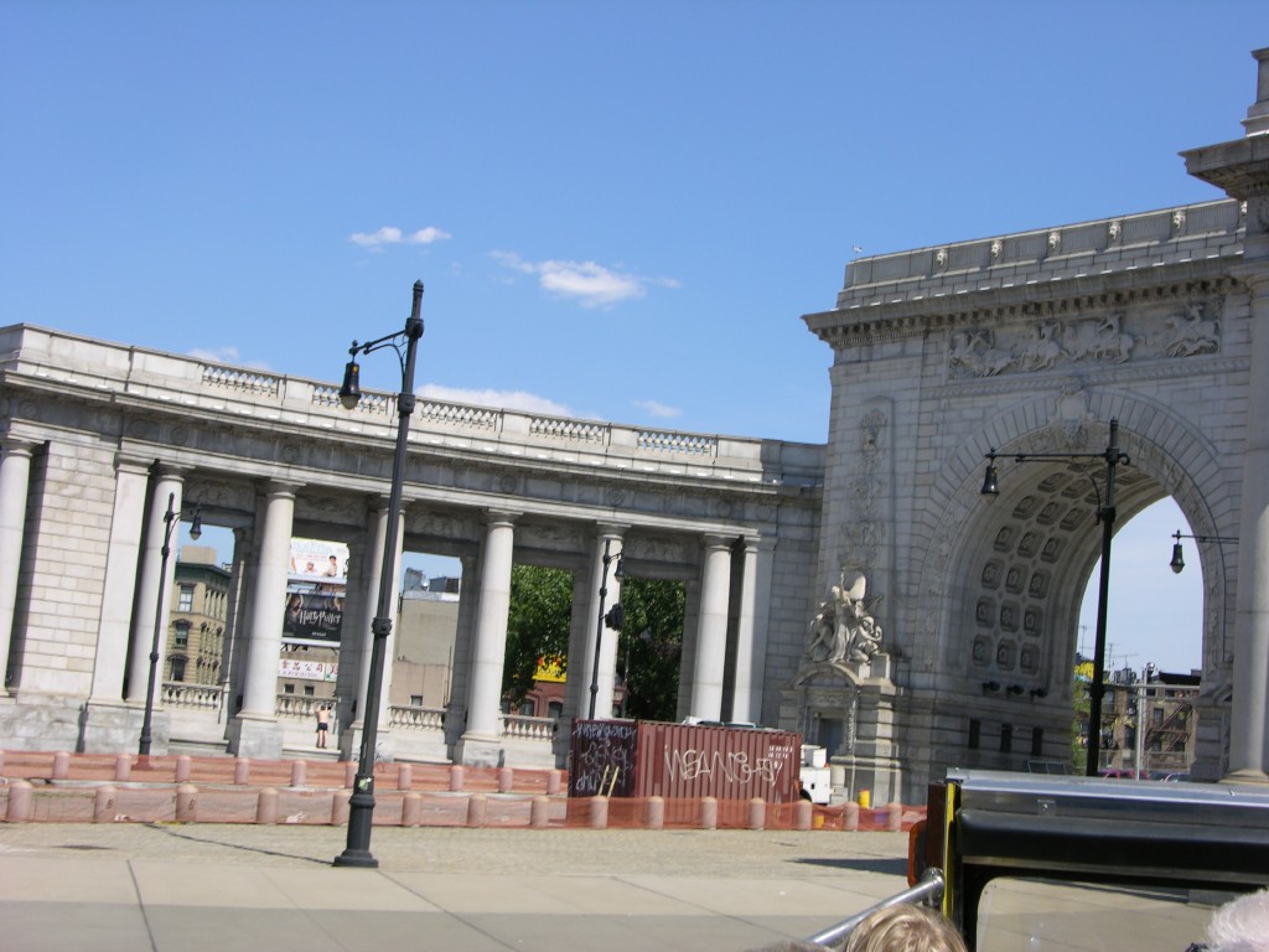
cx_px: 634
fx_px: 2126
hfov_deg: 33.2
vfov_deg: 25.2
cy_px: 476
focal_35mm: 58
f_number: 5.6
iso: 50
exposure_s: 1/282
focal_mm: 14.7
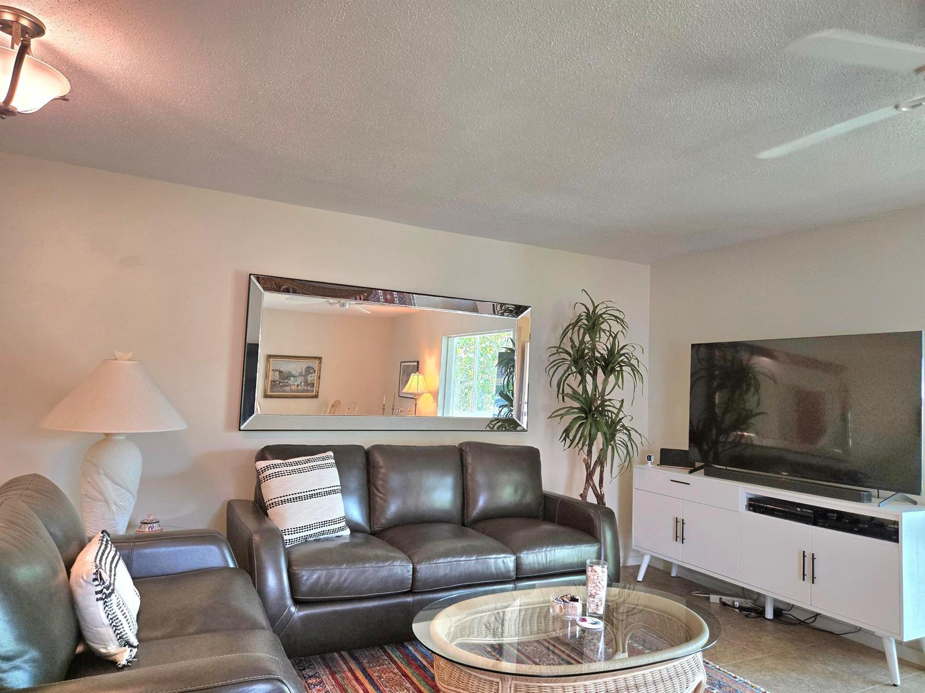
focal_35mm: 23
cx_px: 462
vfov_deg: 58.9
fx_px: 615
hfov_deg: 73.9
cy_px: 346
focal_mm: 5.4
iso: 200
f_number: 1.8
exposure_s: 1/120
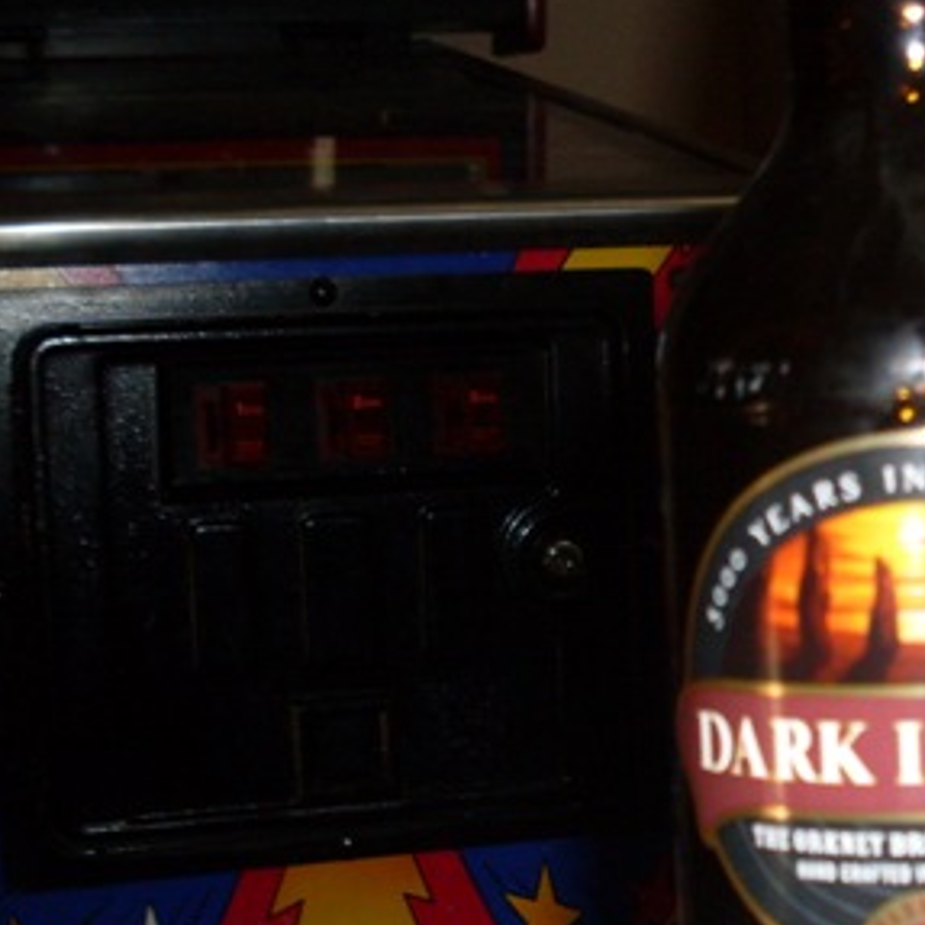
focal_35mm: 75
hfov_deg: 22.2
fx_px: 2267
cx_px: 928
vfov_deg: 23.1
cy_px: 493
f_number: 2.8
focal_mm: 6.3
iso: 100
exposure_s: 1/45
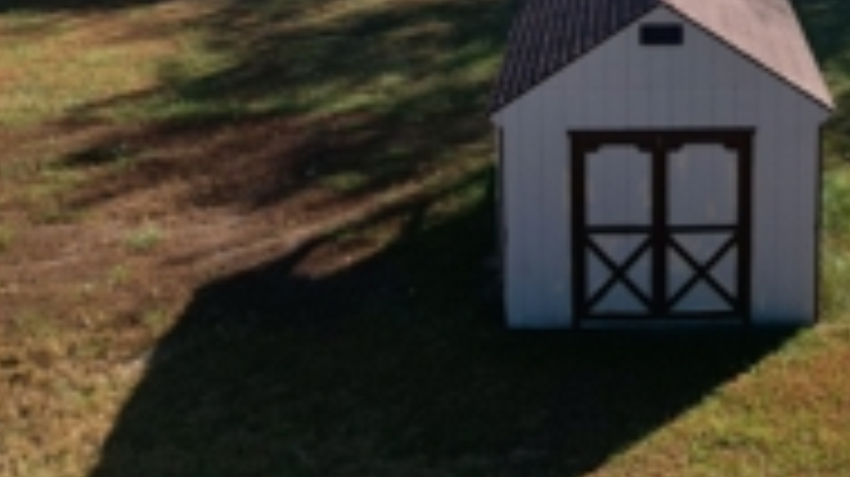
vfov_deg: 19.6
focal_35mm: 55
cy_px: -184
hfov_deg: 36.5
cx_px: 684
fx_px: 1239
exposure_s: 1/80
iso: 100
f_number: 2.8
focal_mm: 8.38
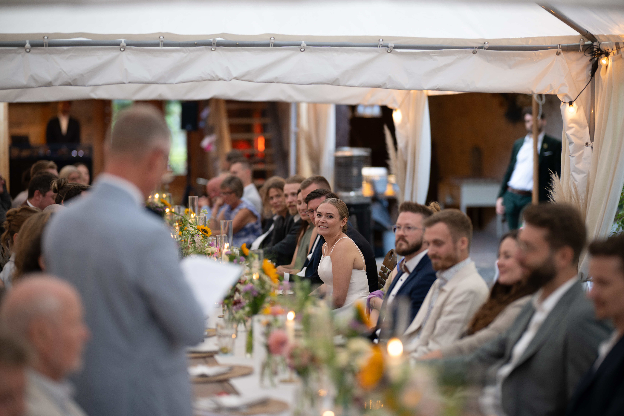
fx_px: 1473
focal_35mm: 85
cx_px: 312
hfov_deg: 23.9
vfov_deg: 16.1
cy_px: 208
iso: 200
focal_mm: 85
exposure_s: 1/160
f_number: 1.4
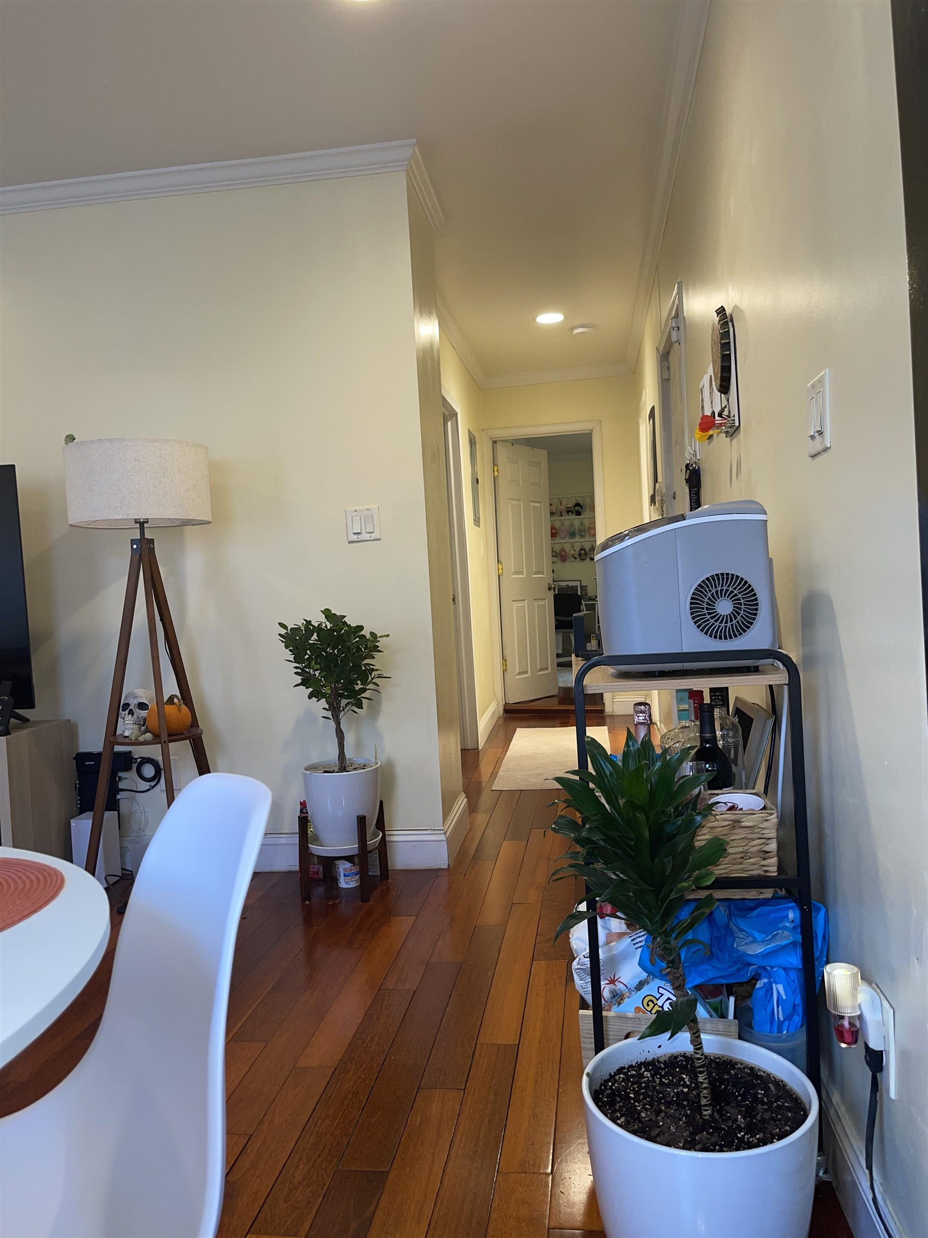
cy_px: 619
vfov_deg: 69.4
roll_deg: +3.9
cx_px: 464
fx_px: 894
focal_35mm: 25
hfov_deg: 54.9
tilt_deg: -2.8
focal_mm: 5.1
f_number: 1.6
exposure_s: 1/30
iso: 50
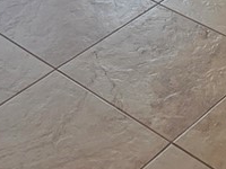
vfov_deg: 11.3
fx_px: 679
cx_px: 166
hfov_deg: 18.8
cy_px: -264
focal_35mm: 104
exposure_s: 1/120
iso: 100
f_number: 1.9
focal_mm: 2.2
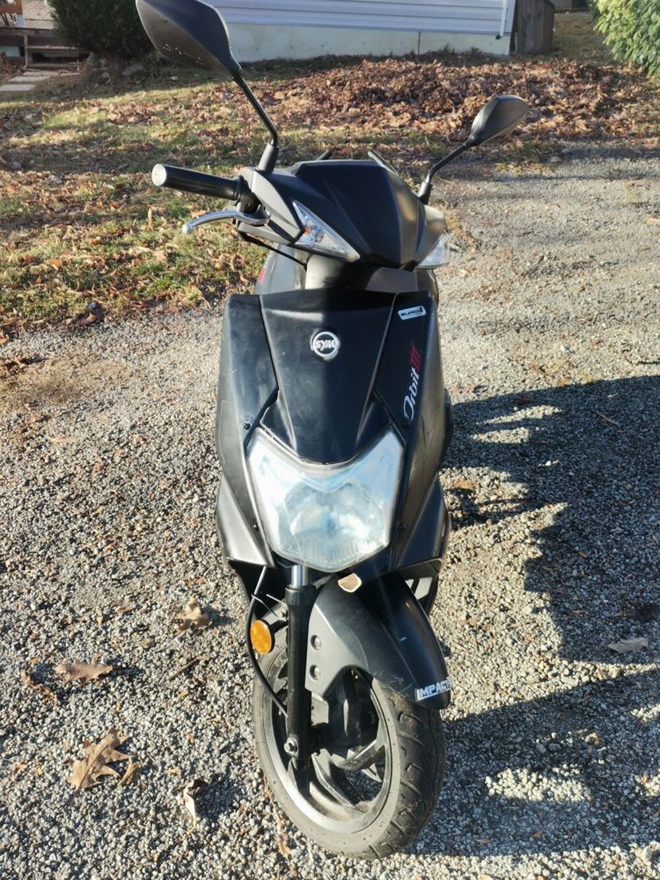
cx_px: 330
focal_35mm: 35
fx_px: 890
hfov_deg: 40.7
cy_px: 440
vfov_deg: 52.6
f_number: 1.8
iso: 50
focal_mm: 4.75
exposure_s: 1/336
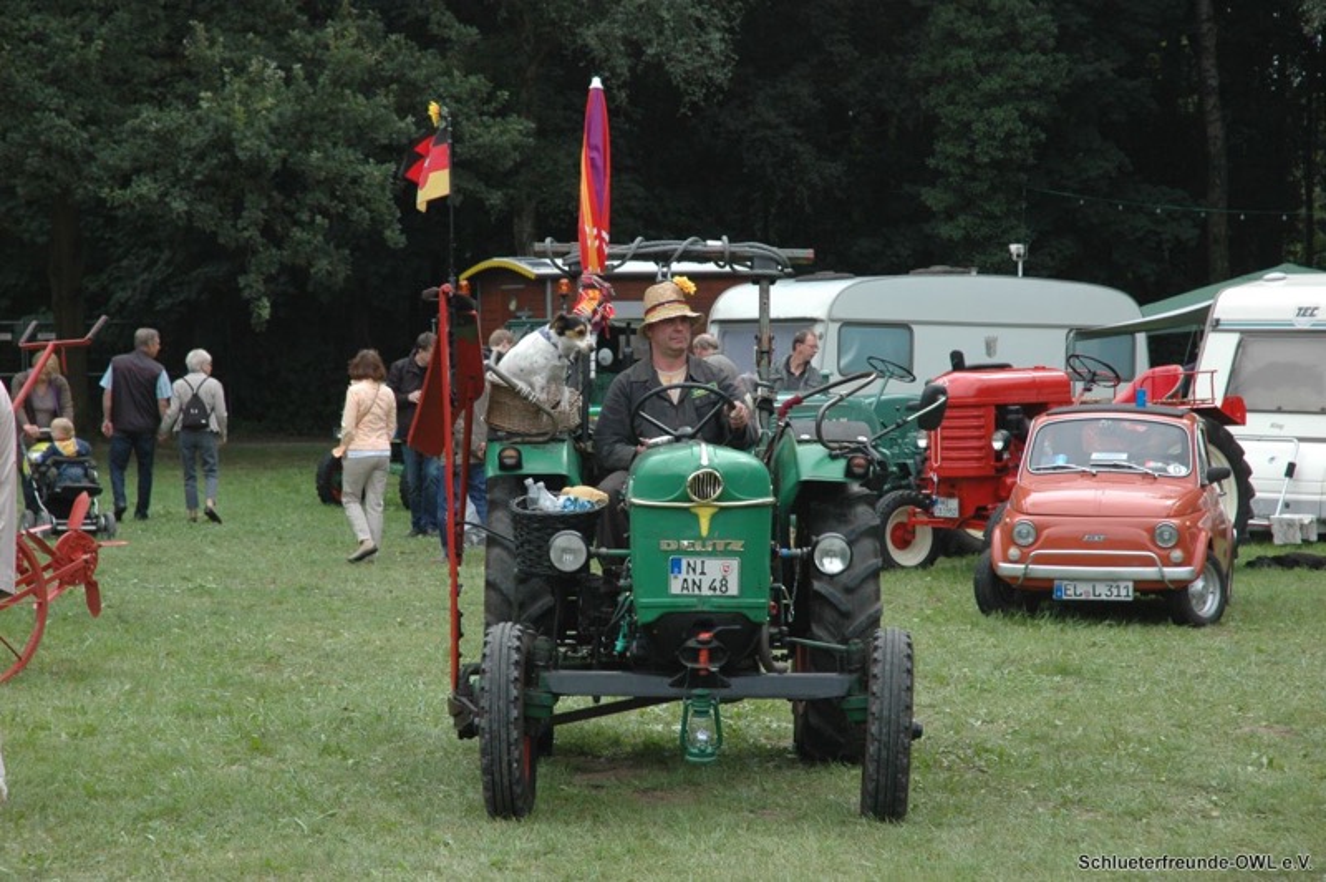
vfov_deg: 13.0
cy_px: 441
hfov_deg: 19.5
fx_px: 3864
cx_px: 663
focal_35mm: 105
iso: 400
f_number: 7.1
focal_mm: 70
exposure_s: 1/200
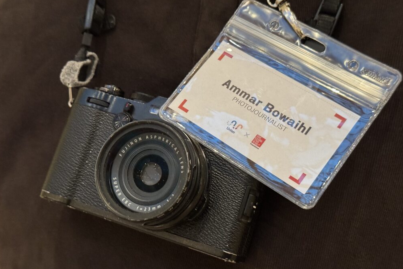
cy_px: 145
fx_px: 571
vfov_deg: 26.5
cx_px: 202
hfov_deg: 38.9
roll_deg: -3.0
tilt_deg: -15.0
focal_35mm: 51
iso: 500
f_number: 1.78
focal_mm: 6.76
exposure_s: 1/40
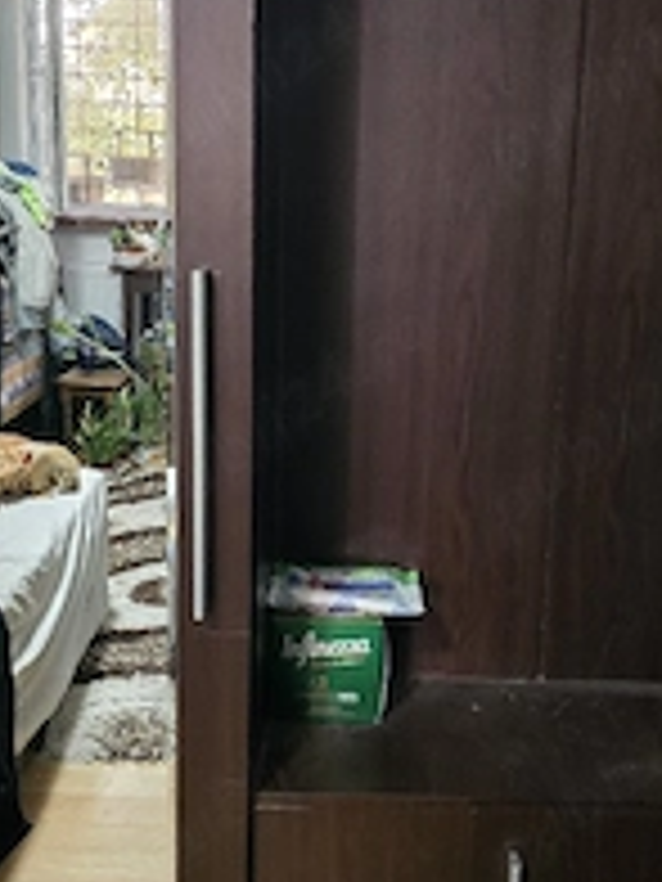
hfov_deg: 30.8
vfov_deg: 40.4
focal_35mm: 47
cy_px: 472
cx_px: 374
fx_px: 1198
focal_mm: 6.3
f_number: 1.7
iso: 2000
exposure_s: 1/50.3
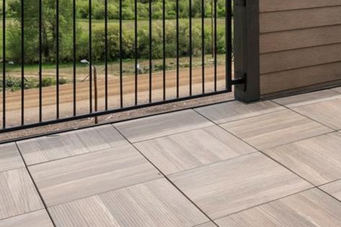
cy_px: -63
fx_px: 511
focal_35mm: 54
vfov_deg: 22.6
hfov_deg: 34.3
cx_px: 323
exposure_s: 1/125
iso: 100
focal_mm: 16
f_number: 10
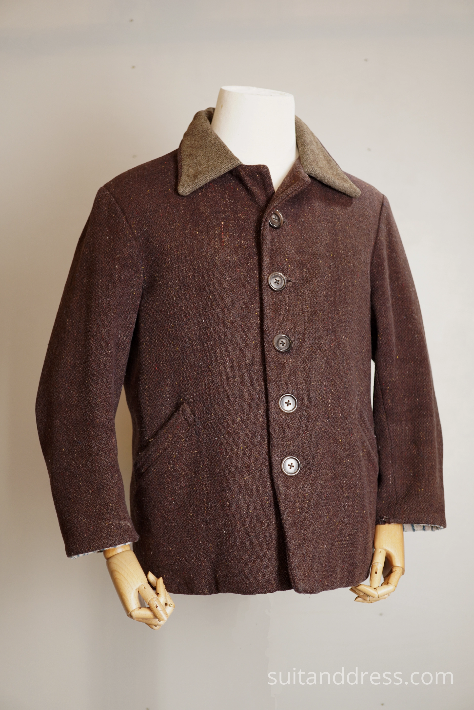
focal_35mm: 48
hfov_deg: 28.1
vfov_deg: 41.1
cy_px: 355
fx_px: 948
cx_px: 237
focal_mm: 32
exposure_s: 1/100
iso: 200
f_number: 1.8
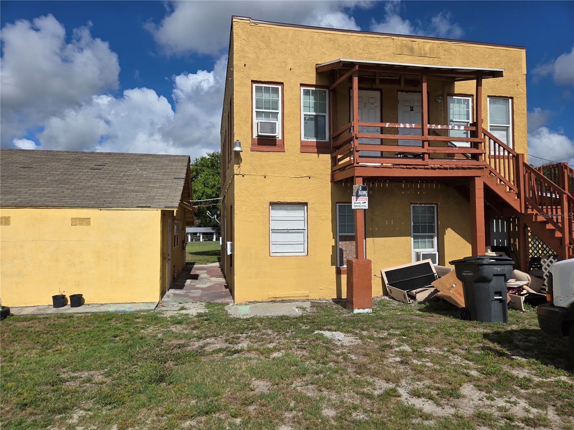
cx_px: 287
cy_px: 215
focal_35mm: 23
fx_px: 381
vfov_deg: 58.9
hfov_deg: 73.9
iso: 25
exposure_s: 1/3913
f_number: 1.8
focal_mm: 5.4
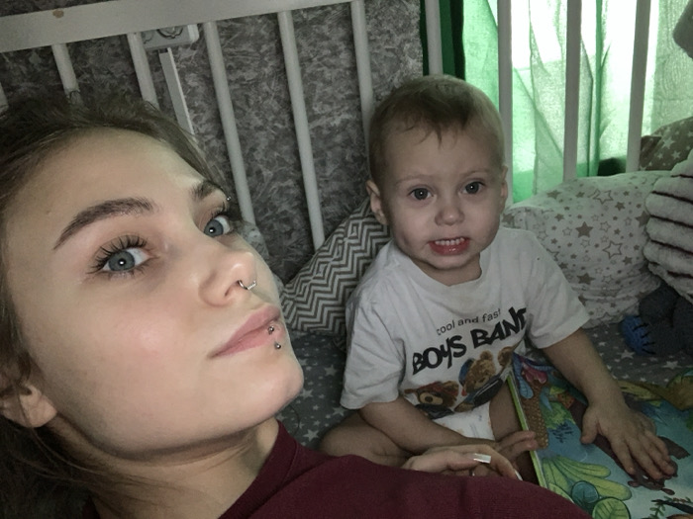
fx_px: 641
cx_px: 346
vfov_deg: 44.2
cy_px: 260
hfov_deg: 56.8
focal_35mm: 32
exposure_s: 1/20
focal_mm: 2.87
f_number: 2.2
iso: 200
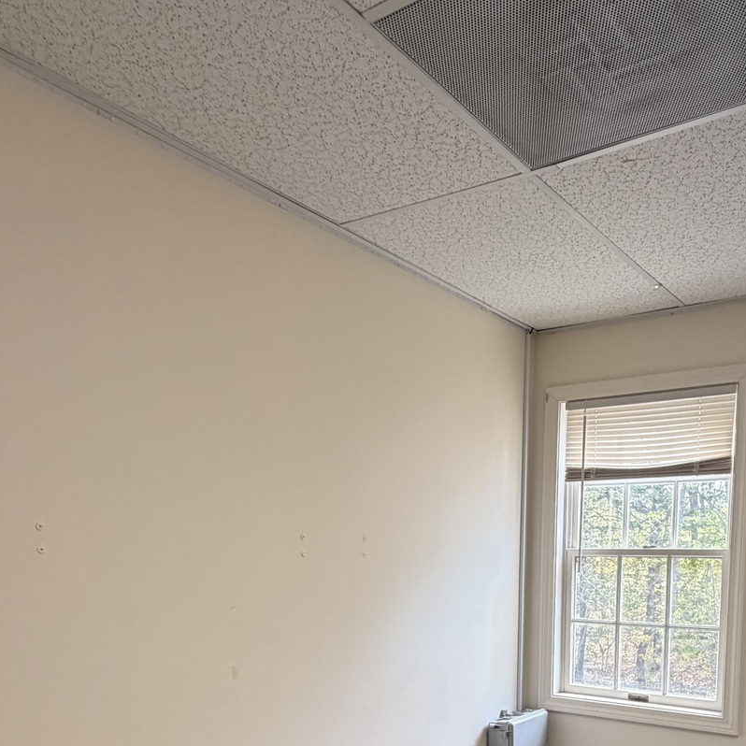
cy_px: 642
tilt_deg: -6.6
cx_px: 458
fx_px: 756
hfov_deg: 52.1
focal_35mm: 31
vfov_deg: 48.2
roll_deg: -0.7
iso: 160
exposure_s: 1/120
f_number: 2.2
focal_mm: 2.22
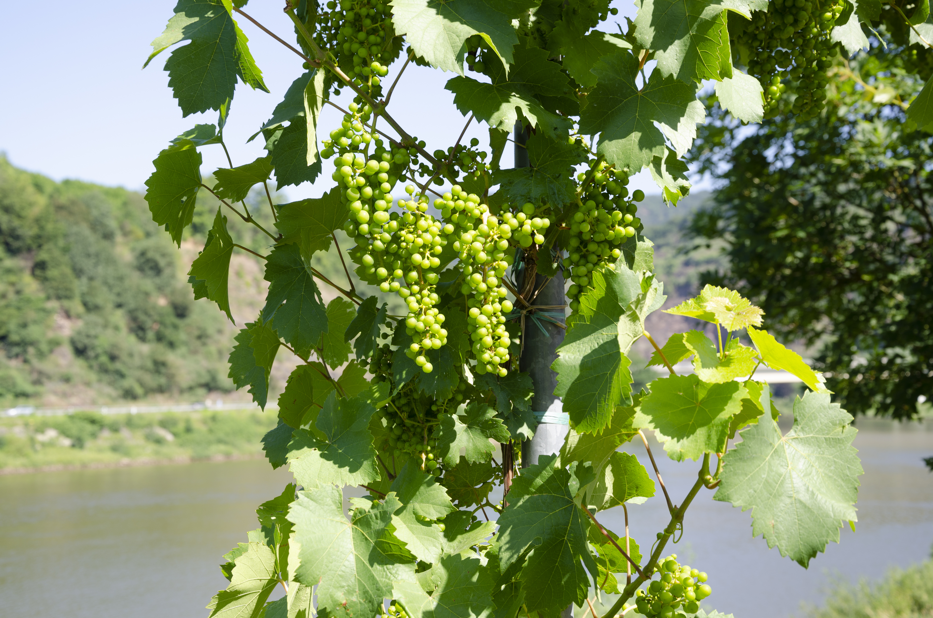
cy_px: 309
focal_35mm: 63
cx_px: 466
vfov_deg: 21.5
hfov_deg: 32.0
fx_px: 1629
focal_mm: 42
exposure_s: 1/125
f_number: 7.1
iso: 100
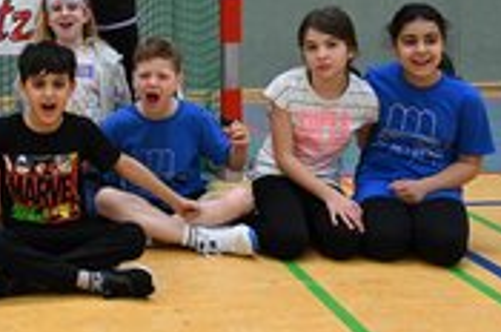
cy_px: 50
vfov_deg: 18.9
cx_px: -9
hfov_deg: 26.8
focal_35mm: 71
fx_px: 986
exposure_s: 1/160
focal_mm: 31
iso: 1600
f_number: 5.6
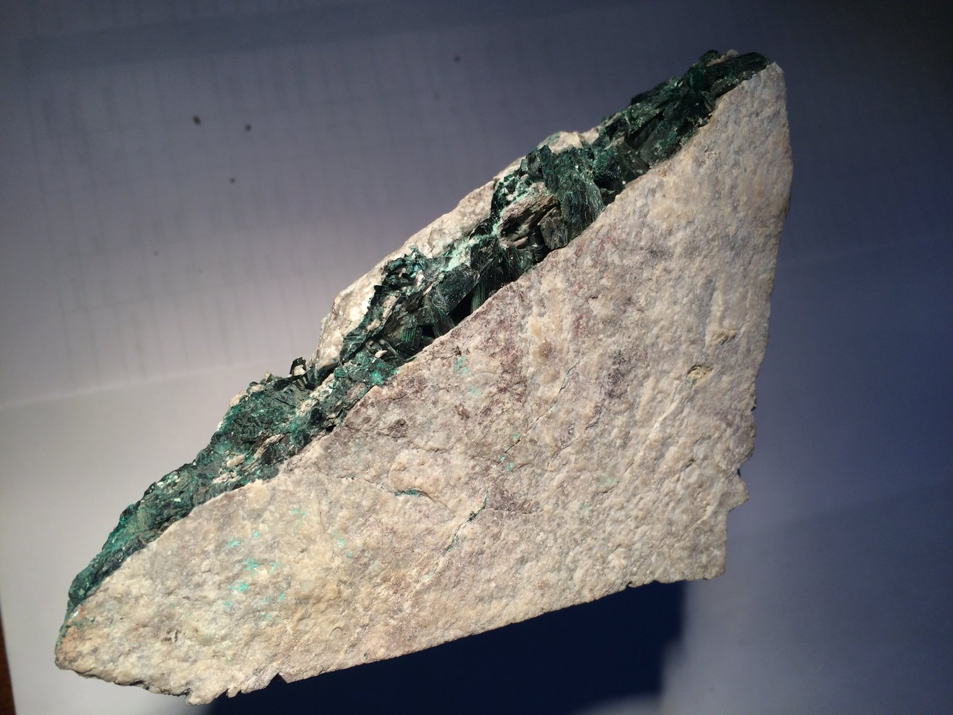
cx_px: 476
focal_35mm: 29
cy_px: 358
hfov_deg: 61.7
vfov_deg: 48.2
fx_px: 798
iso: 32
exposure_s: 1/143
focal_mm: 4.15
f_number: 2.2
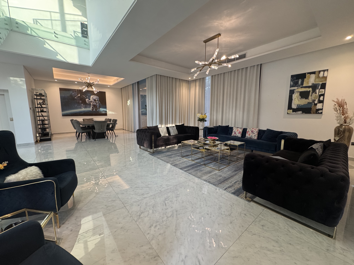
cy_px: 132
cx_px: 177
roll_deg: -0.3
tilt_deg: -8.1
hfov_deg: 102.1
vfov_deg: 85.7
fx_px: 143
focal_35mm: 14
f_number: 2.2
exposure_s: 1/99
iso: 250
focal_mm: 2.22
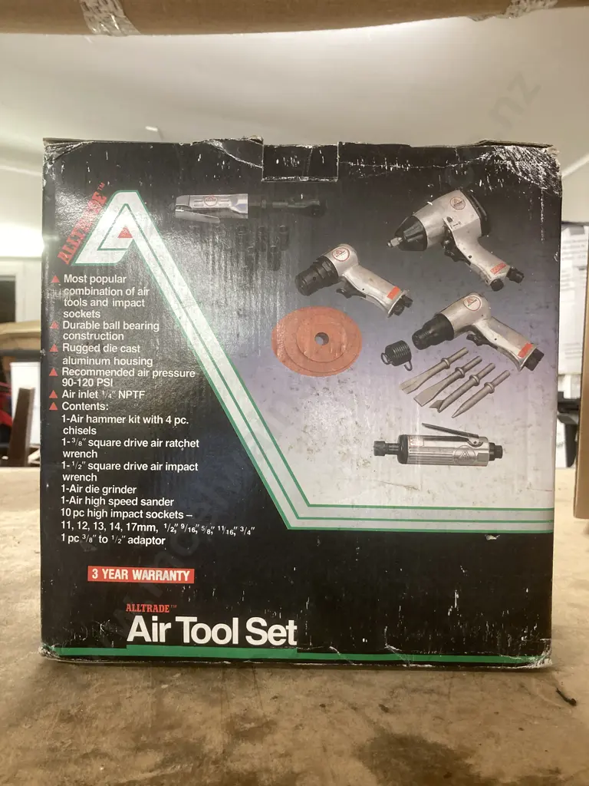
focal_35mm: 28
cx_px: 294
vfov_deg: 63.4
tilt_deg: -1.3
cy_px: 393
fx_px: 635
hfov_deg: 49.7
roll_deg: -0.7
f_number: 1.8
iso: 200
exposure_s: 1/50
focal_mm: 3.99
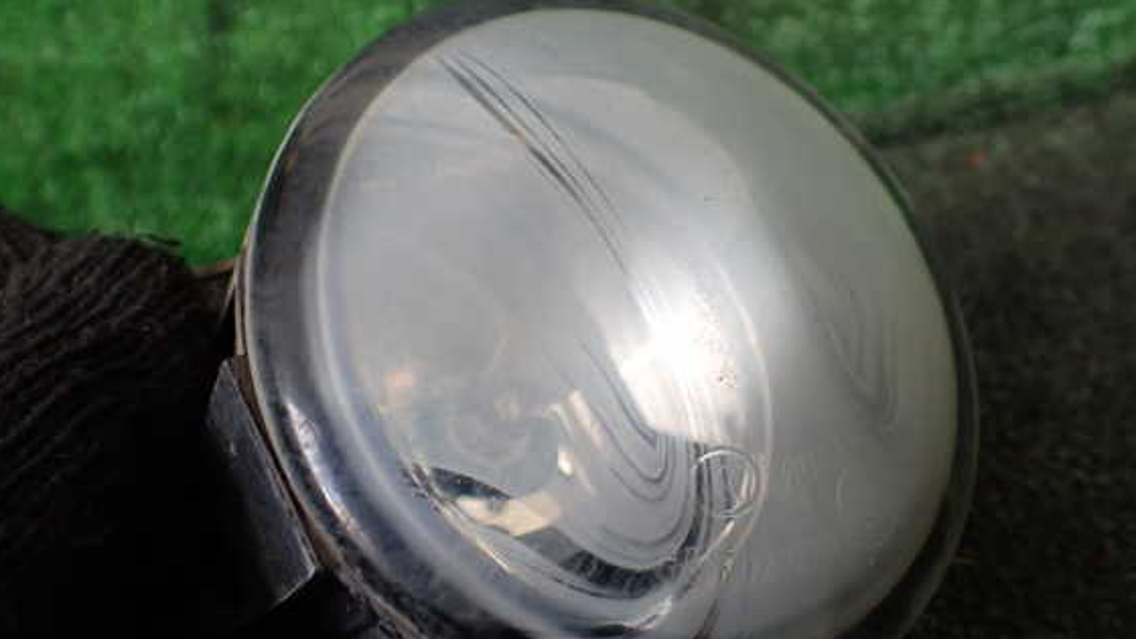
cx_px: 582
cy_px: 308
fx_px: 1054
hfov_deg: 56.6
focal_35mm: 35
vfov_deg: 33.7
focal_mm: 5.4
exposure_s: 1/125
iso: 250
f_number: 2.3
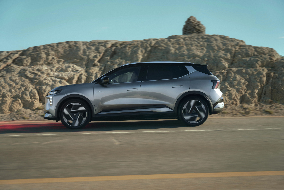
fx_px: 332
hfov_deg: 46.3
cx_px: 142
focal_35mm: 42
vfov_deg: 31.8
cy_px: 95
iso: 100
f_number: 3.2
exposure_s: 1/320
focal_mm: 42.1
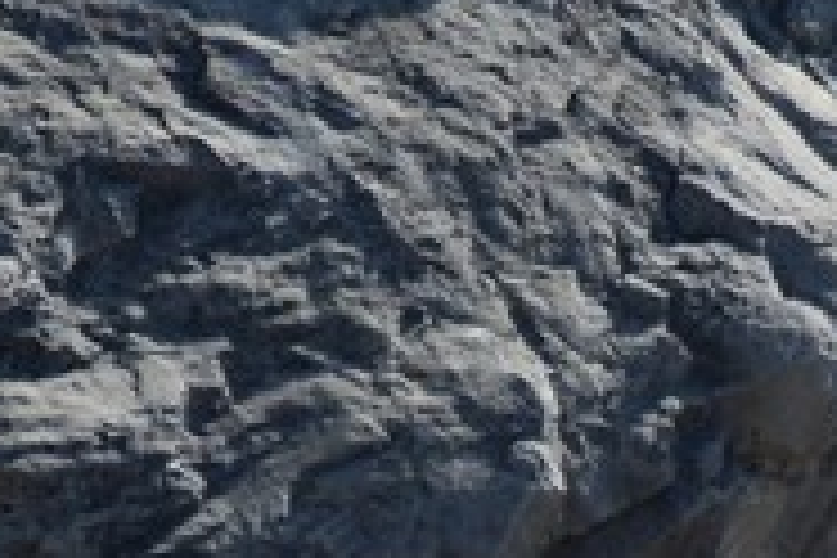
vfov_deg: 1.0
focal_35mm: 1365
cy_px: 853
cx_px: 644
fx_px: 31728
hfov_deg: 1.5
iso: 100
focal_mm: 165
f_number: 4.5
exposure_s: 1/640
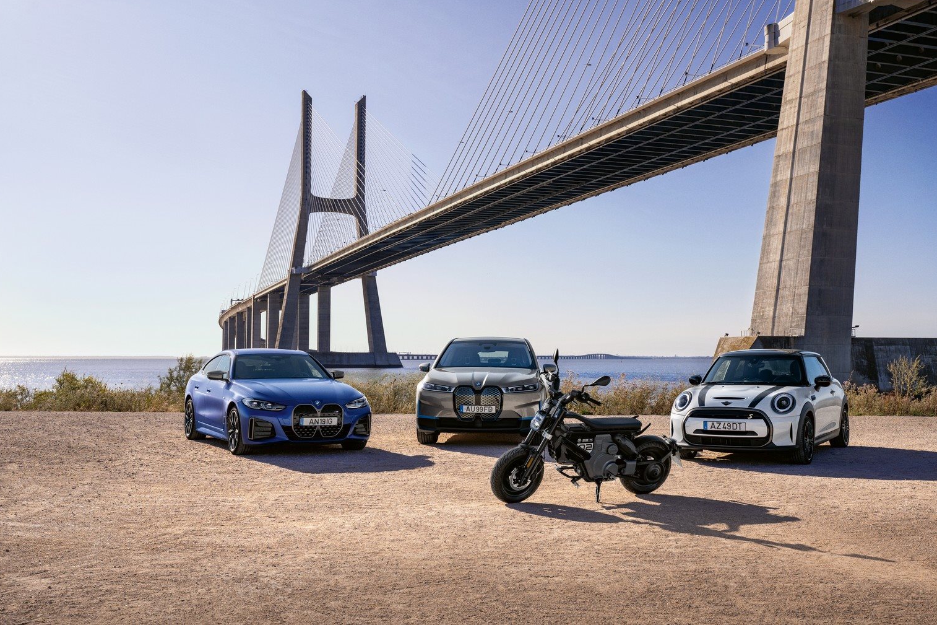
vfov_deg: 35.9
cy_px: 295
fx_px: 963
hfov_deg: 51.9
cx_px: 487
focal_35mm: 37
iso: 160
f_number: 9
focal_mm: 35
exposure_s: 1/400
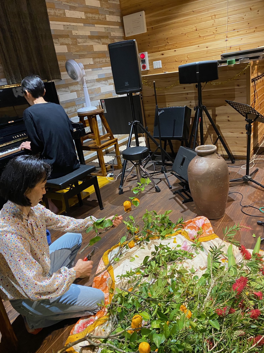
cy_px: 179
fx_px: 275
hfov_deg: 51.4
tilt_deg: -19.8
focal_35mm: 27
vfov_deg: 65.3
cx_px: 133
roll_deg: +9.1
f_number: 1.8
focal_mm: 4.25
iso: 400
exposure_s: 1/40
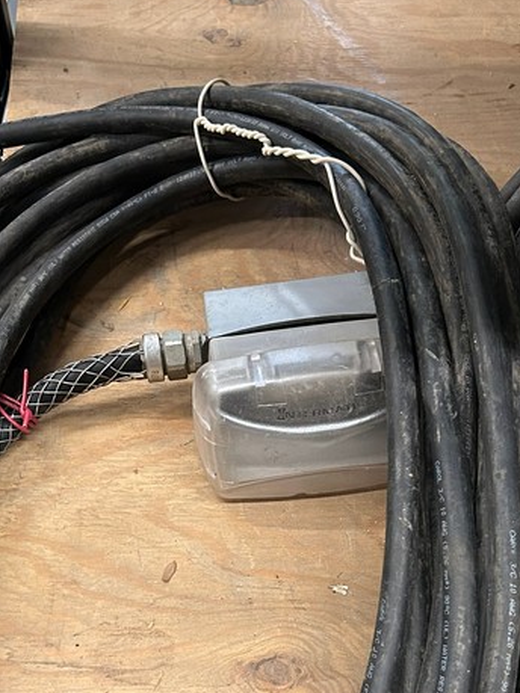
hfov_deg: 25.2
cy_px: 560
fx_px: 1162
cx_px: 240
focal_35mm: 58
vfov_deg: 32.3
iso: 200
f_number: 1.5
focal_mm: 5.7
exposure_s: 1/60
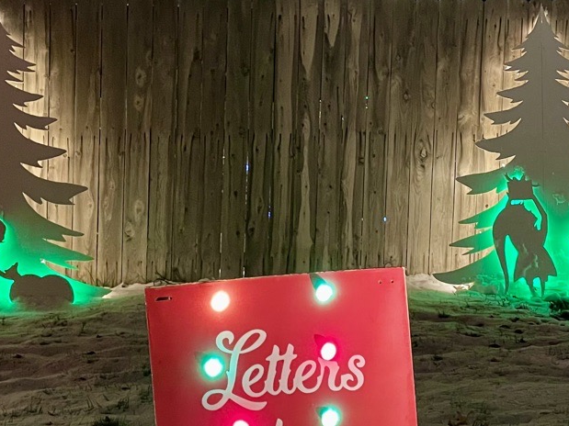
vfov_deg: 23.2
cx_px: 384
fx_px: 1035
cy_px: 148
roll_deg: -2.4
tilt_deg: -1.9
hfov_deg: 30.5
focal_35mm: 63
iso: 640
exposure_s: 1/30
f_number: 1.6
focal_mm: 4.2
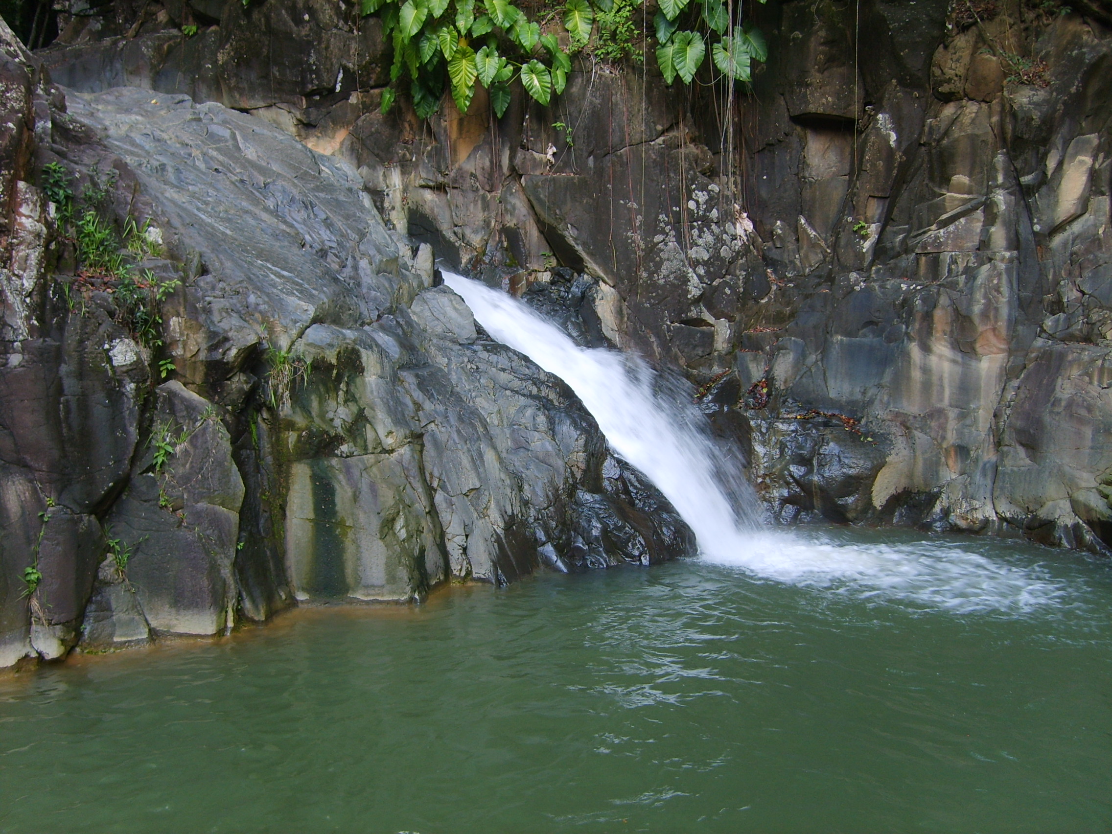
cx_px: 556
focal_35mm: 35
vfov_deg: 40.7
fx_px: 1124
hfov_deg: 52.6
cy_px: 417
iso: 54
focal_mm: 5.8
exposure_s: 1/30
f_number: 2.8
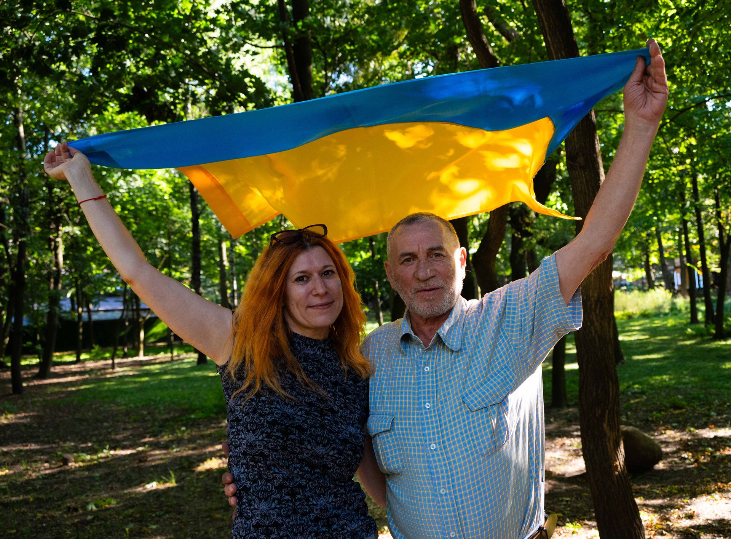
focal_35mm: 33
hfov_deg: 56.1
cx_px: 377
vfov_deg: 42.9
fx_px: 685
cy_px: 260
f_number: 4.5
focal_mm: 29.5
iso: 2000
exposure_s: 1/800
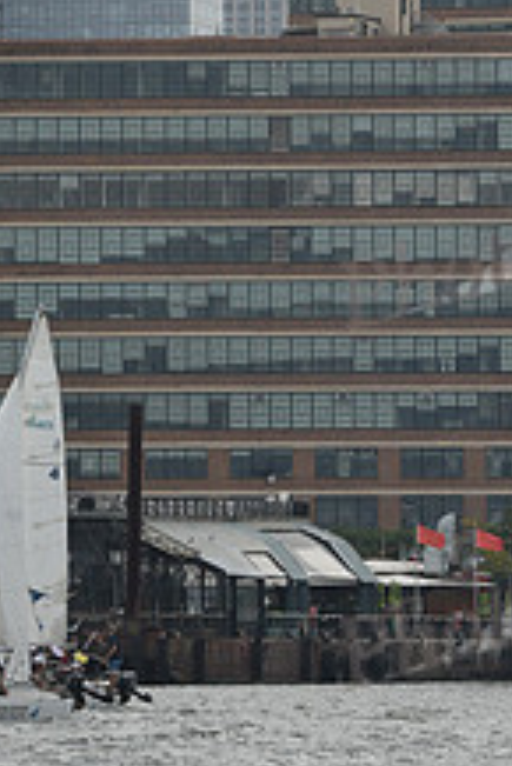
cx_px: 157
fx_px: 7113
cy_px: 106
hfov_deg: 4.1
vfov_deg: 6.2
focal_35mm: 334
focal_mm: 125
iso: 320
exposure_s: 1/1250
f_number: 9
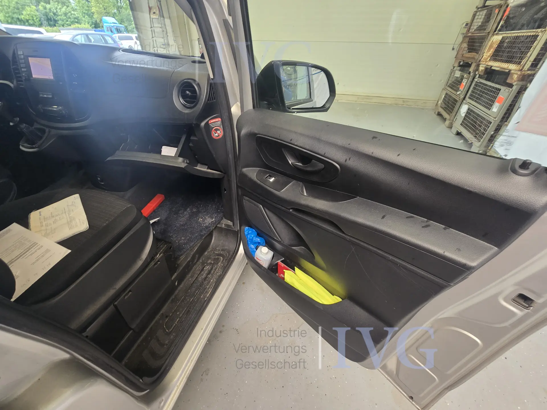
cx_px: 274
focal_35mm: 13
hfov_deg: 106.2
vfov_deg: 89.9
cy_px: 205
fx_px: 205
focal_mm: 2.2
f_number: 2.2
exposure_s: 1/50
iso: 160
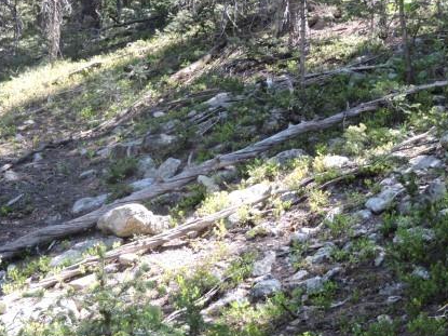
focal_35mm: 108
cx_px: 117
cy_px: 107
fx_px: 1397
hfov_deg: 18.1
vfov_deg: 13.7
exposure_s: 1/80
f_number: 3.9
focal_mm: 12.5
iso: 100
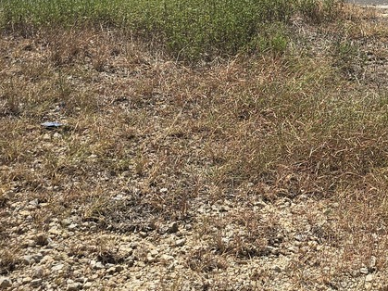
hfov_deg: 23.1
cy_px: -21
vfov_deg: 18.0
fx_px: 885
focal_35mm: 79
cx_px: 441
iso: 12
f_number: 1.7
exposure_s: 1/1222
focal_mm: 6.3
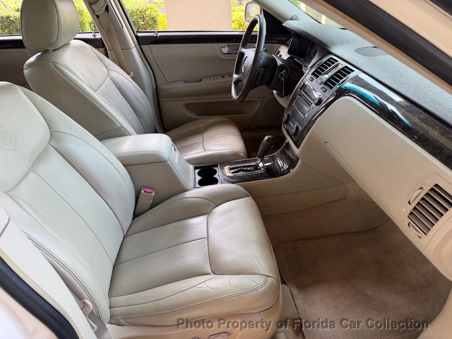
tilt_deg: -32.0
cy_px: 170
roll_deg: +3.3
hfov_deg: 71.6
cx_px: 226
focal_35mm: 24
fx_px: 313
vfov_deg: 56.8
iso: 64
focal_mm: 6.76
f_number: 1.78
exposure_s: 1/121
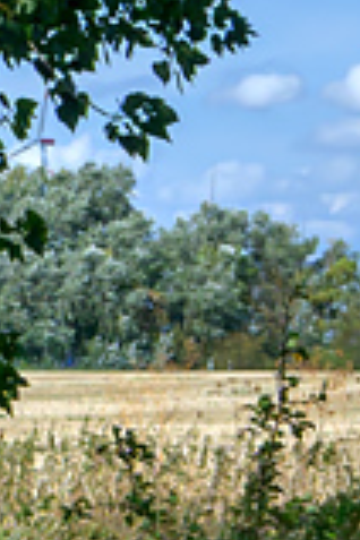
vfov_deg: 7.3
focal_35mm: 283
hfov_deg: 4.6
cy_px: 139
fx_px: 4245
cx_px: -739
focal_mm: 30
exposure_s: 1/750
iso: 200
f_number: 8
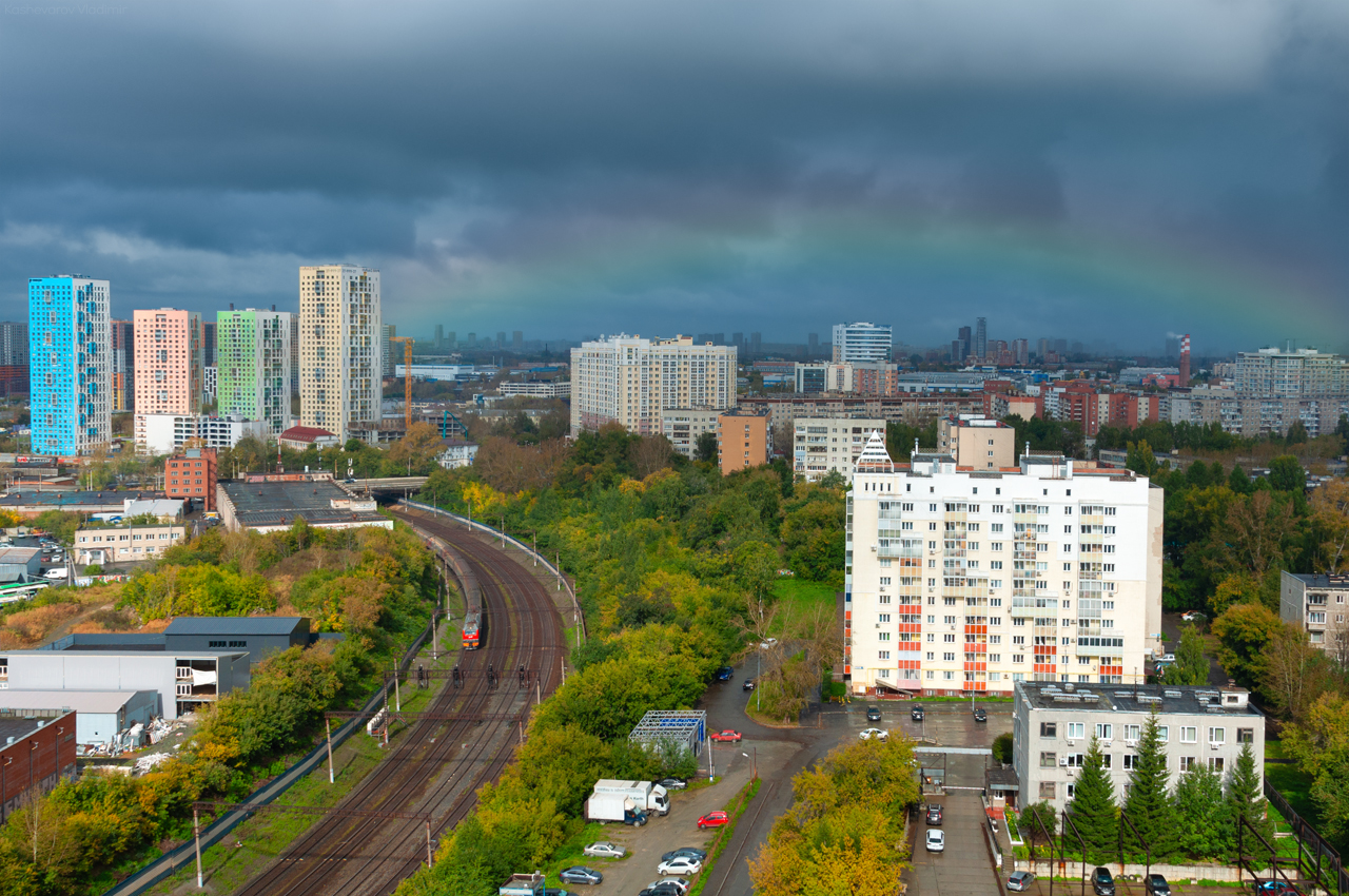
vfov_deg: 36.8
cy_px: 448
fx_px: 1347
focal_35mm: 36
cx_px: 674
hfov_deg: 53.2
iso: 200
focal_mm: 24
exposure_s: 1/800
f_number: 8
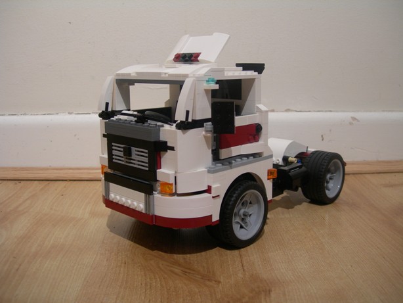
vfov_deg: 37.7
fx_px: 443
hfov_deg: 49.0
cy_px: 152
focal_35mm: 38
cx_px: 202
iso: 88
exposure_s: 1/3.8
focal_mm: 7.8
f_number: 2.8
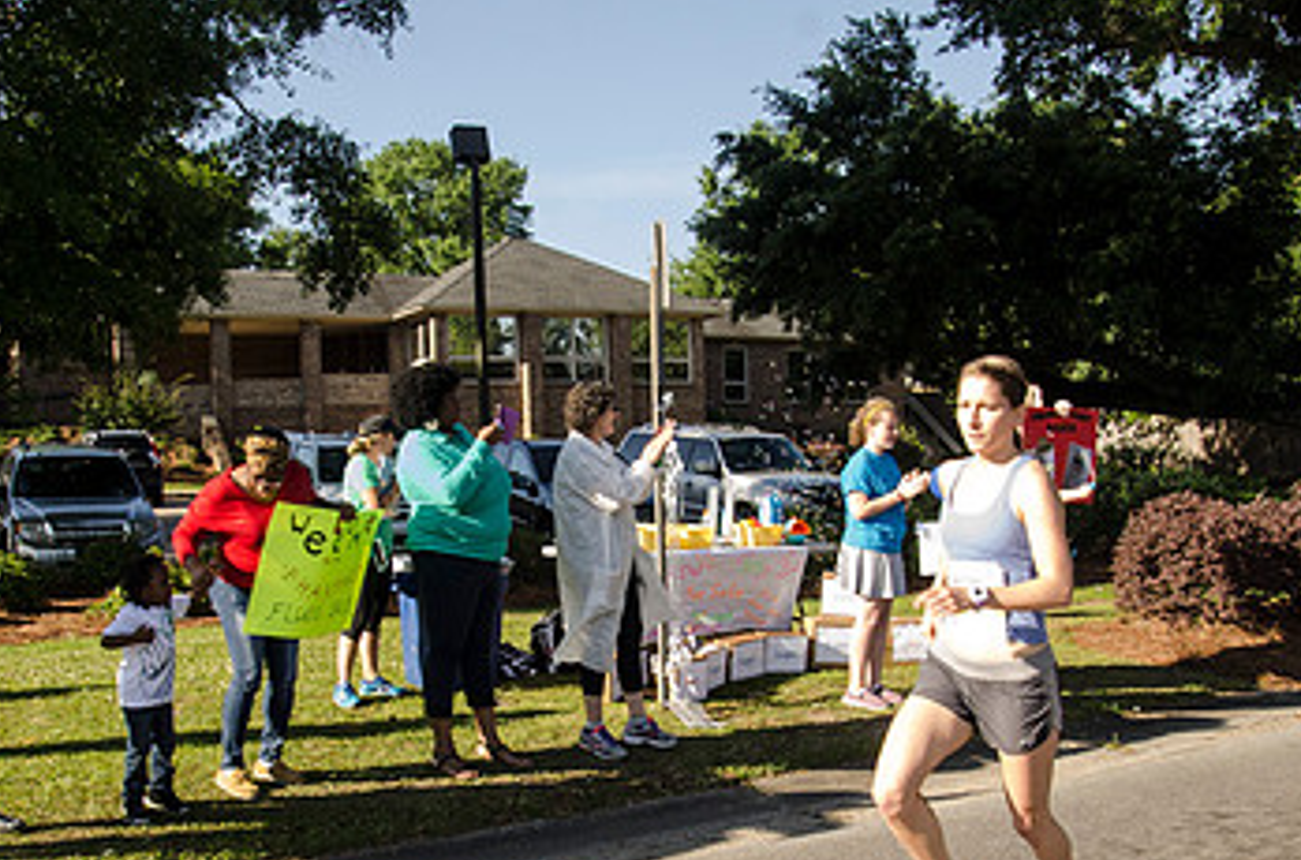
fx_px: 1442
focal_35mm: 40
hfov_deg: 48.6
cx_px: 636
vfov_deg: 32.9
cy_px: 587
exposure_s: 1/250
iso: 640
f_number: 9
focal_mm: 16
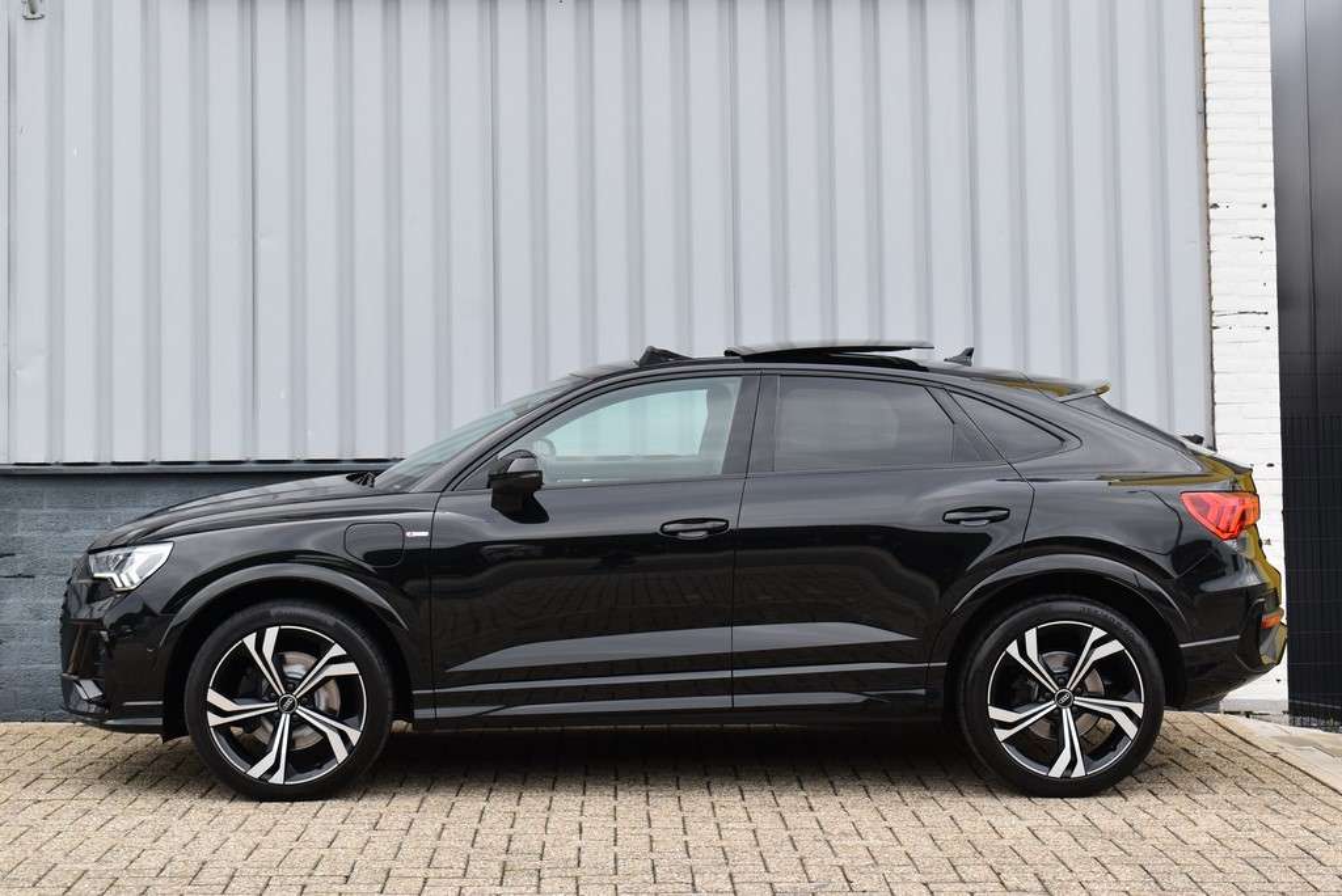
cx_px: 671
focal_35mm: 68
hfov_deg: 29.8
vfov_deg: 20.2
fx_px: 2518
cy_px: 448
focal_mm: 45
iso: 360
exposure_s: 1/250
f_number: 8
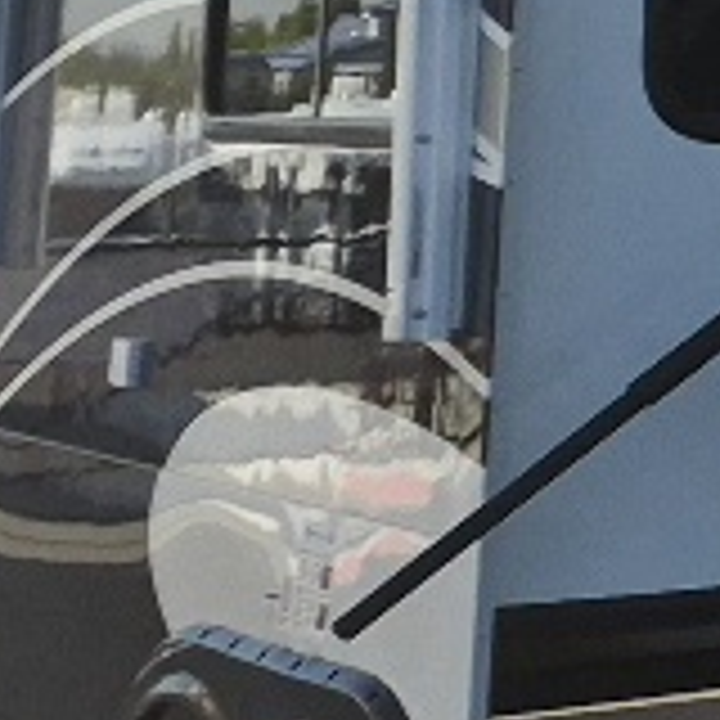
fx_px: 4777
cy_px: -459
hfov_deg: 6.4
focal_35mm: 203
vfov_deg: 8.4
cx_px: 3208
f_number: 1.8
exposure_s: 1/10000
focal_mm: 5.4
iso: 80
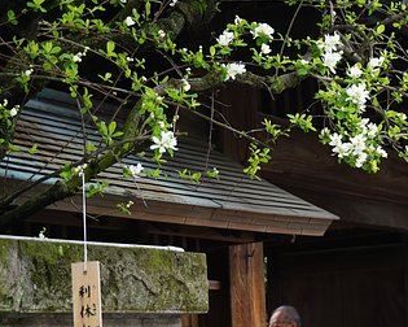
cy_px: 176
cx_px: 315
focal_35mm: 93
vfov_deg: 16.5
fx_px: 1123
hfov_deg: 20.4
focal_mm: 41
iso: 160
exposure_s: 1/80
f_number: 5.6
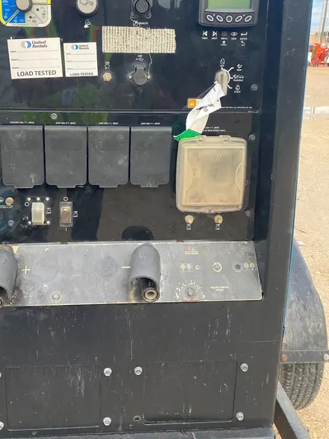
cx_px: 124
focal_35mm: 35
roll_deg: -1.5
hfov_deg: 40.5
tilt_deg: -14.4
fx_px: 443
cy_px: 165
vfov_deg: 52.1
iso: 80
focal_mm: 3.99
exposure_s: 1/116
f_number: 1.8
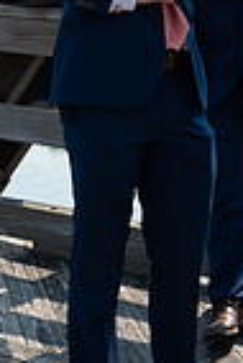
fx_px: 1374
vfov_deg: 14.8
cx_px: 78
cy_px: -3
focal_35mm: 136
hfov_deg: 10.1
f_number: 6.3
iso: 100
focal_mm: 43
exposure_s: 1/320
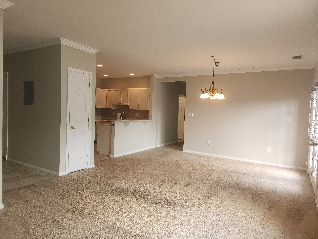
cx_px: 159
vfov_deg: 58.9
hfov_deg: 73.9
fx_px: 211
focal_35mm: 23
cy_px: 120
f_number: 1.8
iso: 100
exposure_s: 1/120
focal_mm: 6.4
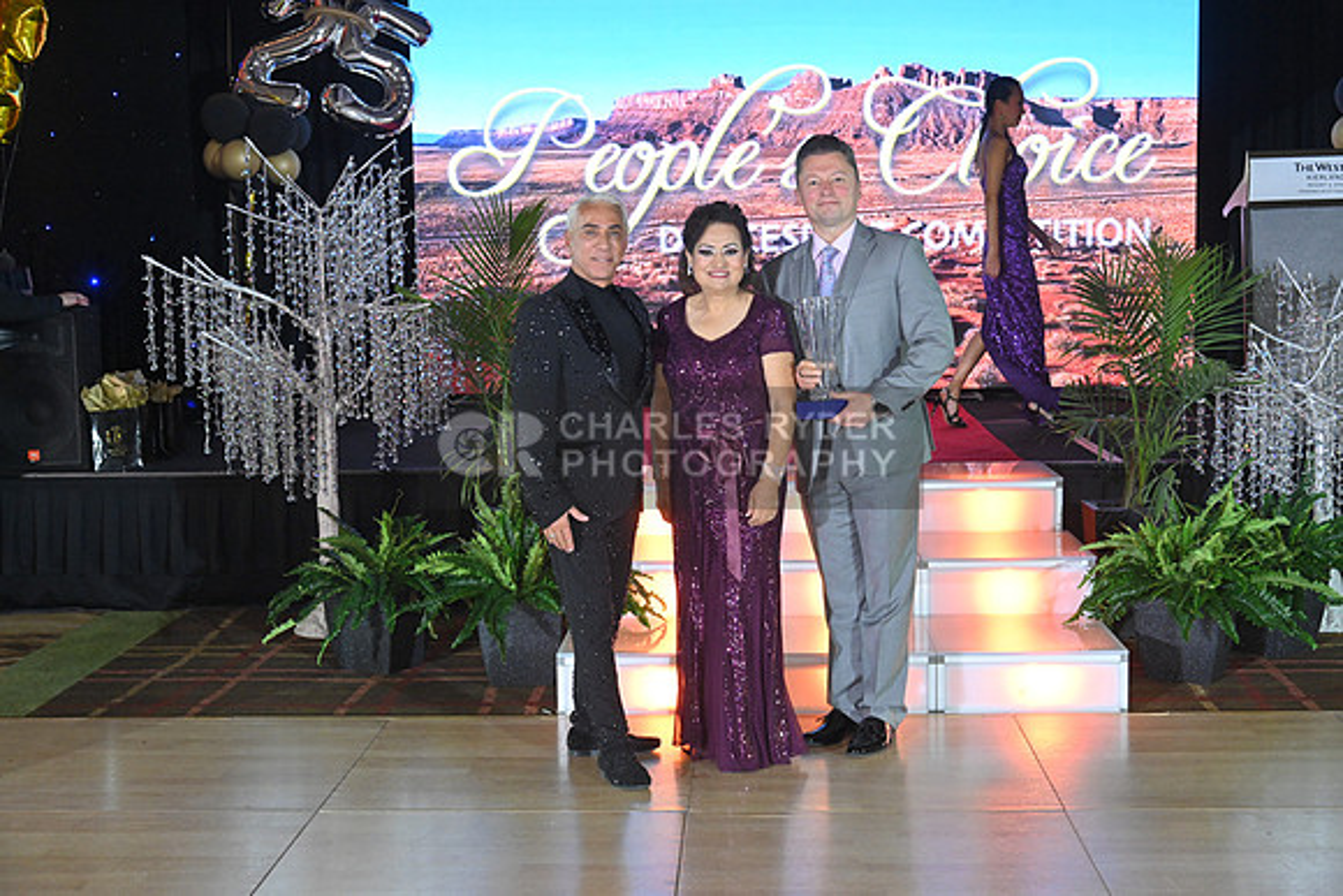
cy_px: 448
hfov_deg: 41.1
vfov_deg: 28.1
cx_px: 672
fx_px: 1791
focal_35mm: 48
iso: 3200
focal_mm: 48
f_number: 6.3
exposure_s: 1/320
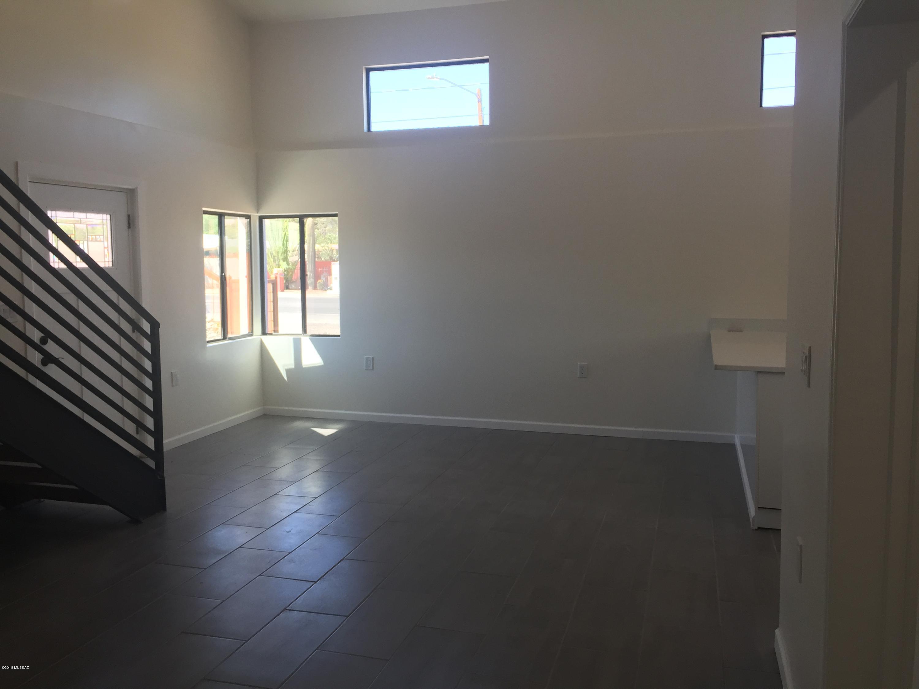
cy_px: 344
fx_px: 770
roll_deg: -0.3
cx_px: 460
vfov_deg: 48.2
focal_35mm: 29
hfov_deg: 61.7
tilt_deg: -5.4
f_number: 2.2
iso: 50
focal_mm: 4.15
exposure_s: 1/120
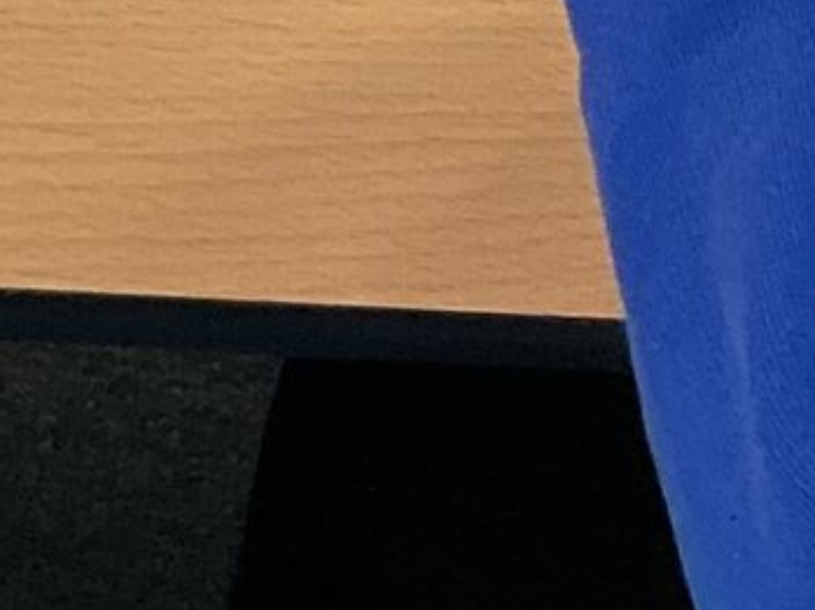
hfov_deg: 9.2
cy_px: -351
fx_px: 5010
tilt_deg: -66.9
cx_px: -170
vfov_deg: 6.8
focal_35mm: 213
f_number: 1.8
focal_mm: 3
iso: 80
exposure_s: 1/60
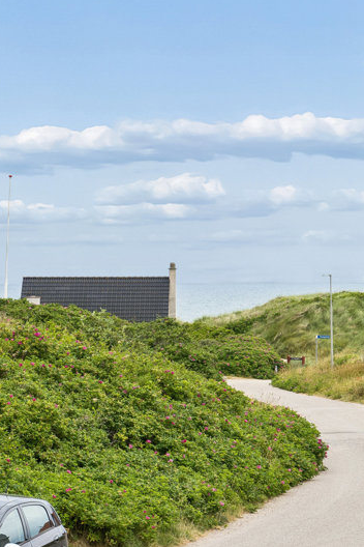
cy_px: 272
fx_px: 2411
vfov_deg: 12.9
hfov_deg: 8.6
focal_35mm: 159
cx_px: 249
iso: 200
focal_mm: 70
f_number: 8
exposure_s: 1/250
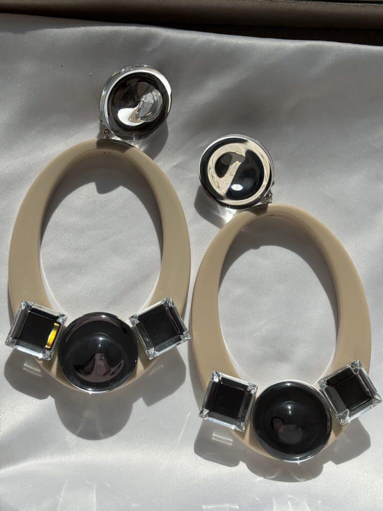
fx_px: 767
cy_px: 256
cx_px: 192
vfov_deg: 36.8
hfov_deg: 28.0
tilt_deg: -74.3
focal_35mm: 52
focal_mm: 5.96
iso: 40
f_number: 1.6
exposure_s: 1/5076
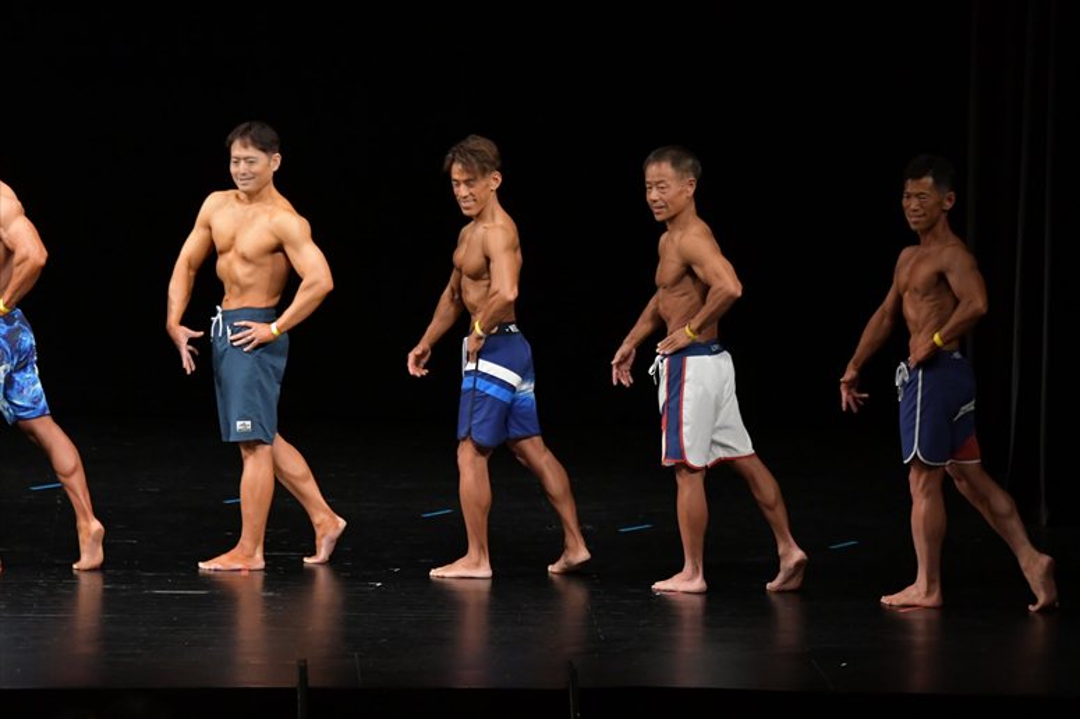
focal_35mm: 202
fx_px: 6057
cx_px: 540
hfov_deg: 10.2
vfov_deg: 6.8
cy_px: 360
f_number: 5.6
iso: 3200
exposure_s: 1/400
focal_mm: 135
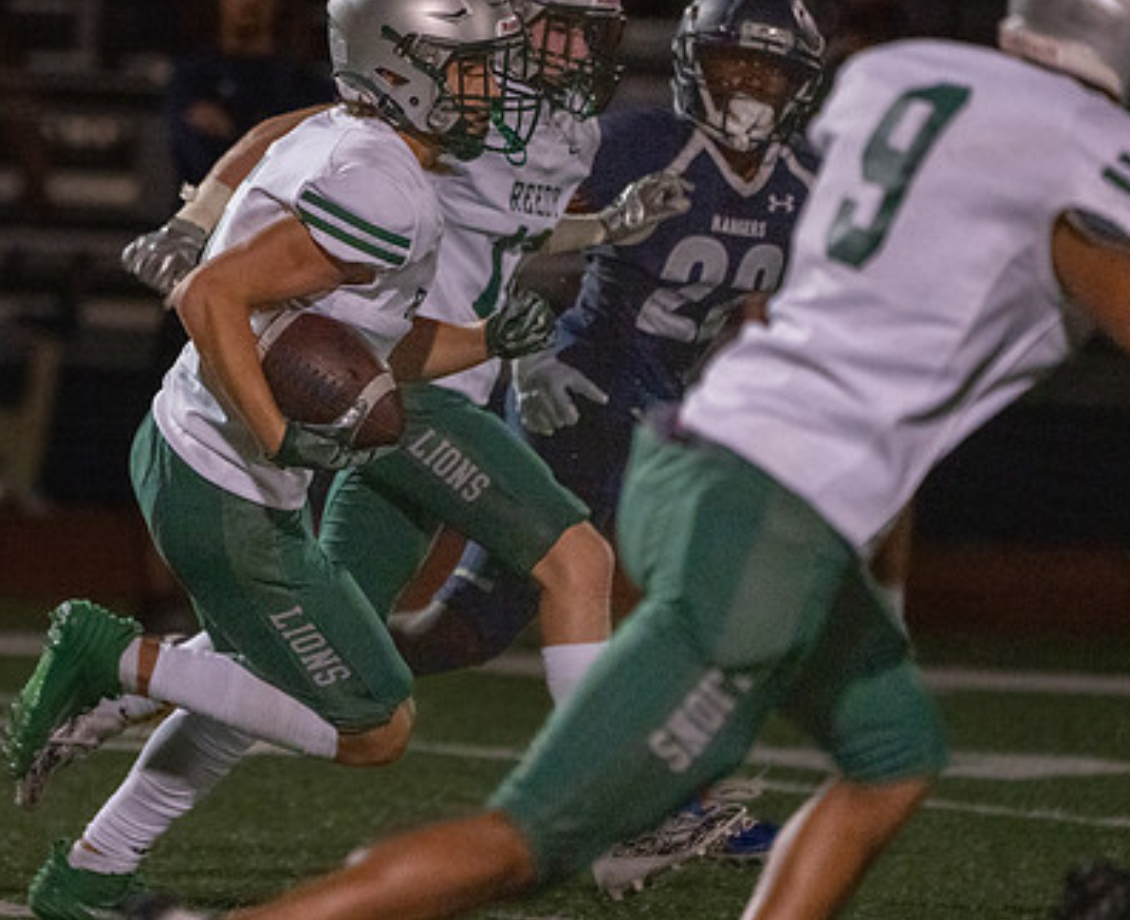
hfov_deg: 2.8
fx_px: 23095
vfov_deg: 2.3
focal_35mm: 686
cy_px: 358
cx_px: 169
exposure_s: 1/1000
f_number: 5.6
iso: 20000
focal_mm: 394
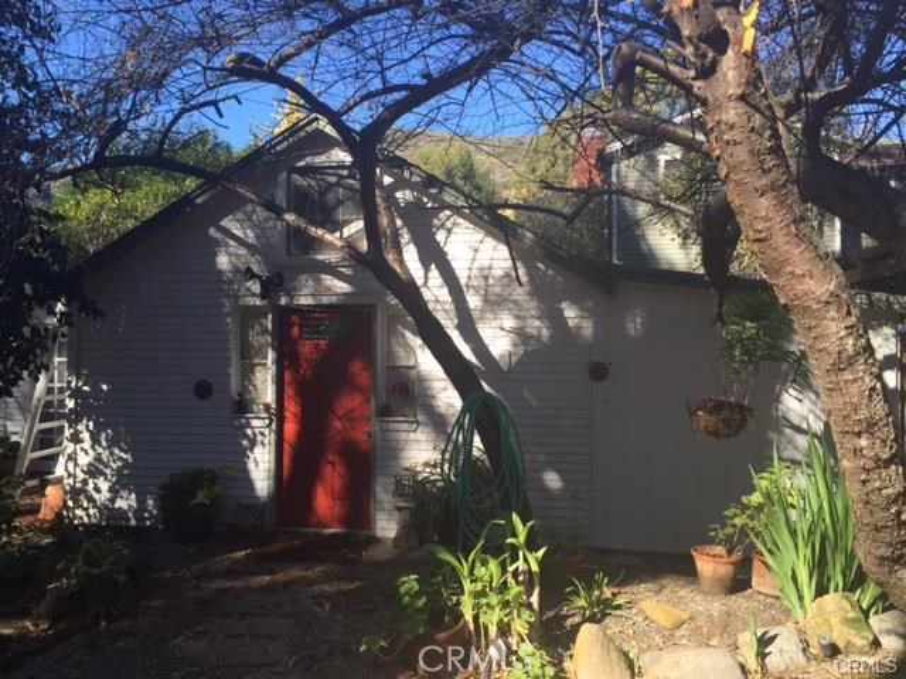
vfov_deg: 48.2
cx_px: 453
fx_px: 759
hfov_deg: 61.7
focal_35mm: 29
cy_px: 340
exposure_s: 1/608
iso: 32
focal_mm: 4.15
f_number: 2.2
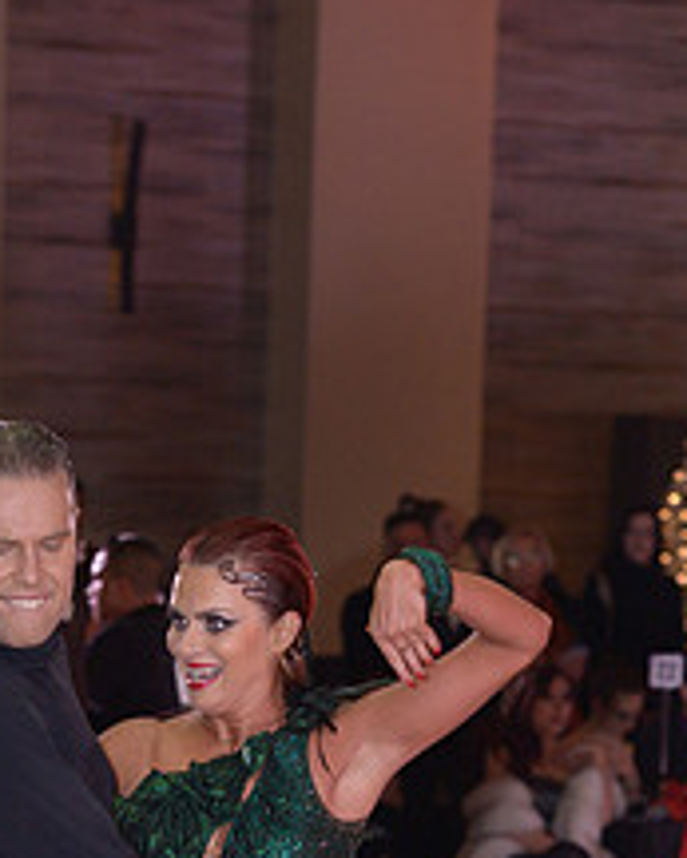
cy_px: 1148
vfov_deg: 8.0
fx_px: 6070
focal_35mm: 239
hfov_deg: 6.5
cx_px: 177
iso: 1250
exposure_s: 1/200
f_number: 5
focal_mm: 95
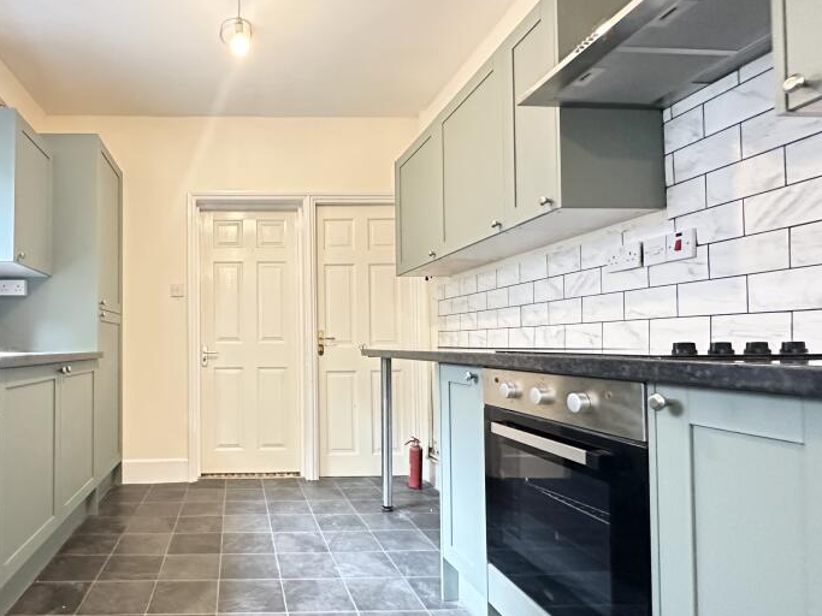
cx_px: 246
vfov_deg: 63.3
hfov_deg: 75.4
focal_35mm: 21
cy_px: 332
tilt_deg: +2.0
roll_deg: +0.1
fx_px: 499
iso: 1250
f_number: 2.2
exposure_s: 1/49
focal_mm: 2.22
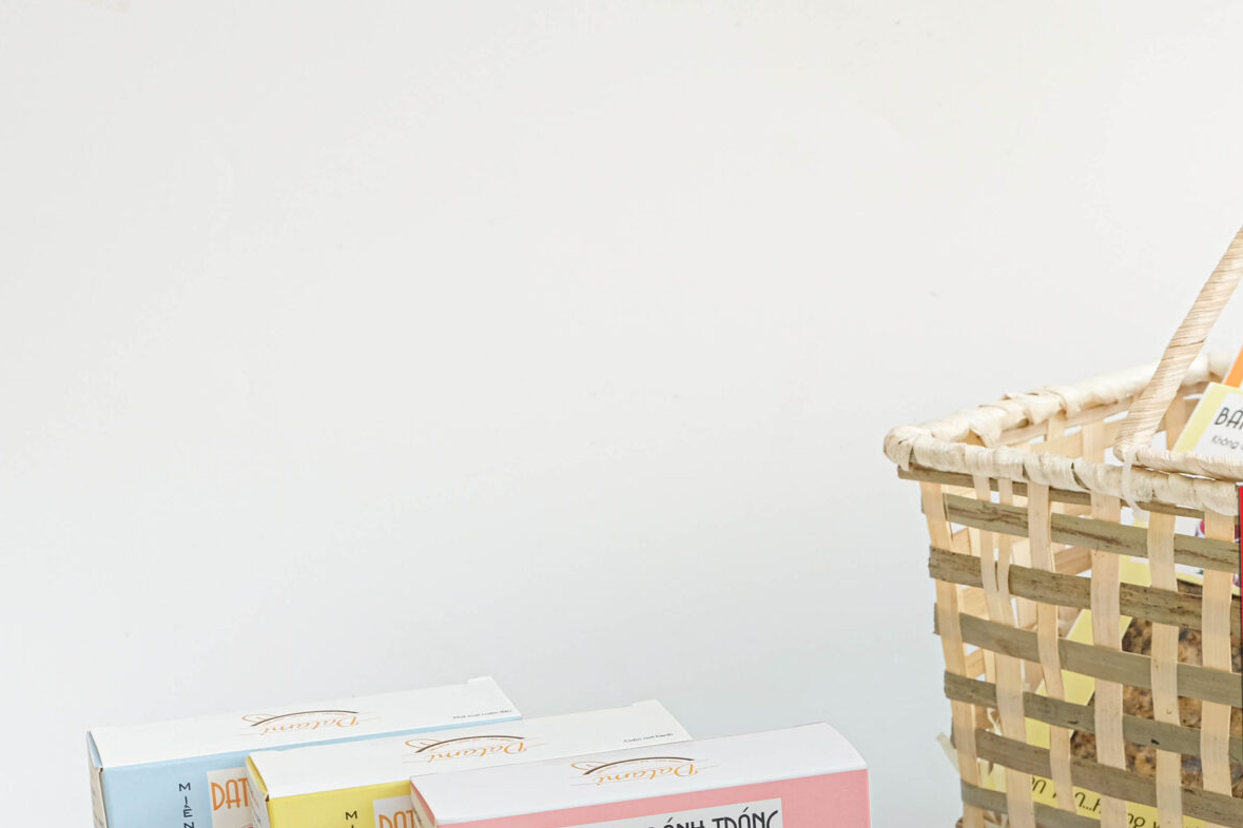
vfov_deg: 15.2
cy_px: 704
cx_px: 1135
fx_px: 3073
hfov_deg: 22.3
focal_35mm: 89
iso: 200
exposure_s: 1/160
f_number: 5.6
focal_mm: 27.4
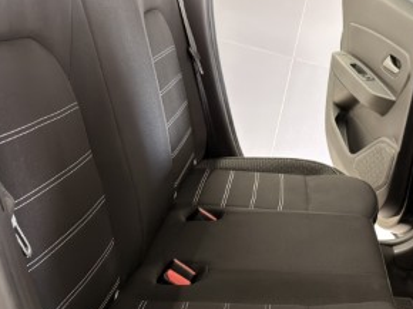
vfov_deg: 26.5
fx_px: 632
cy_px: 283
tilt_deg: -24.0
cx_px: 292
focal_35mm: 53
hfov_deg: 35.6
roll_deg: -13.9
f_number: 1.78
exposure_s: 1/25
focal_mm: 6.76
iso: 800
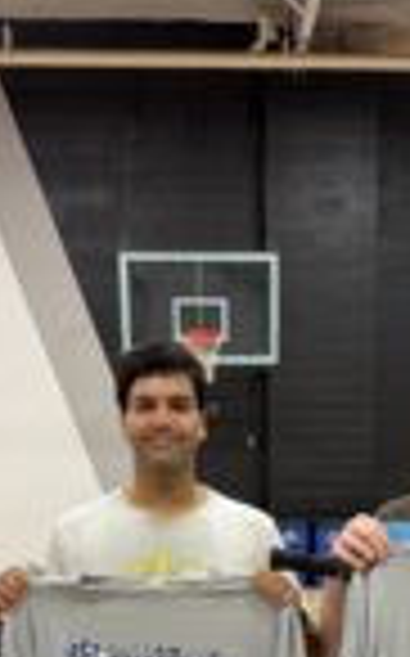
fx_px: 1093
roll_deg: +0.2
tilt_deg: -12.8
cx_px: 259
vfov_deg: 30.3
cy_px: 711
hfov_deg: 21.2
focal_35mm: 61
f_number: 1.78
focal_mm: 6.76
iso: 160
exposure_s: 1/60
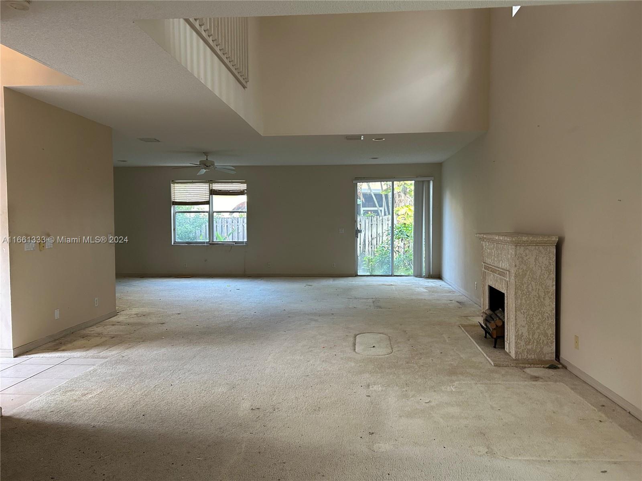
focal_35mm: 26
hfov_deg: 67.3
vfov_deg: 53.1
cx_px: 321
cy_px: 240
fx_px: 482
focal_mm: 5.7
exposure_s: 1/60
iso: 160
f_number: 1.5
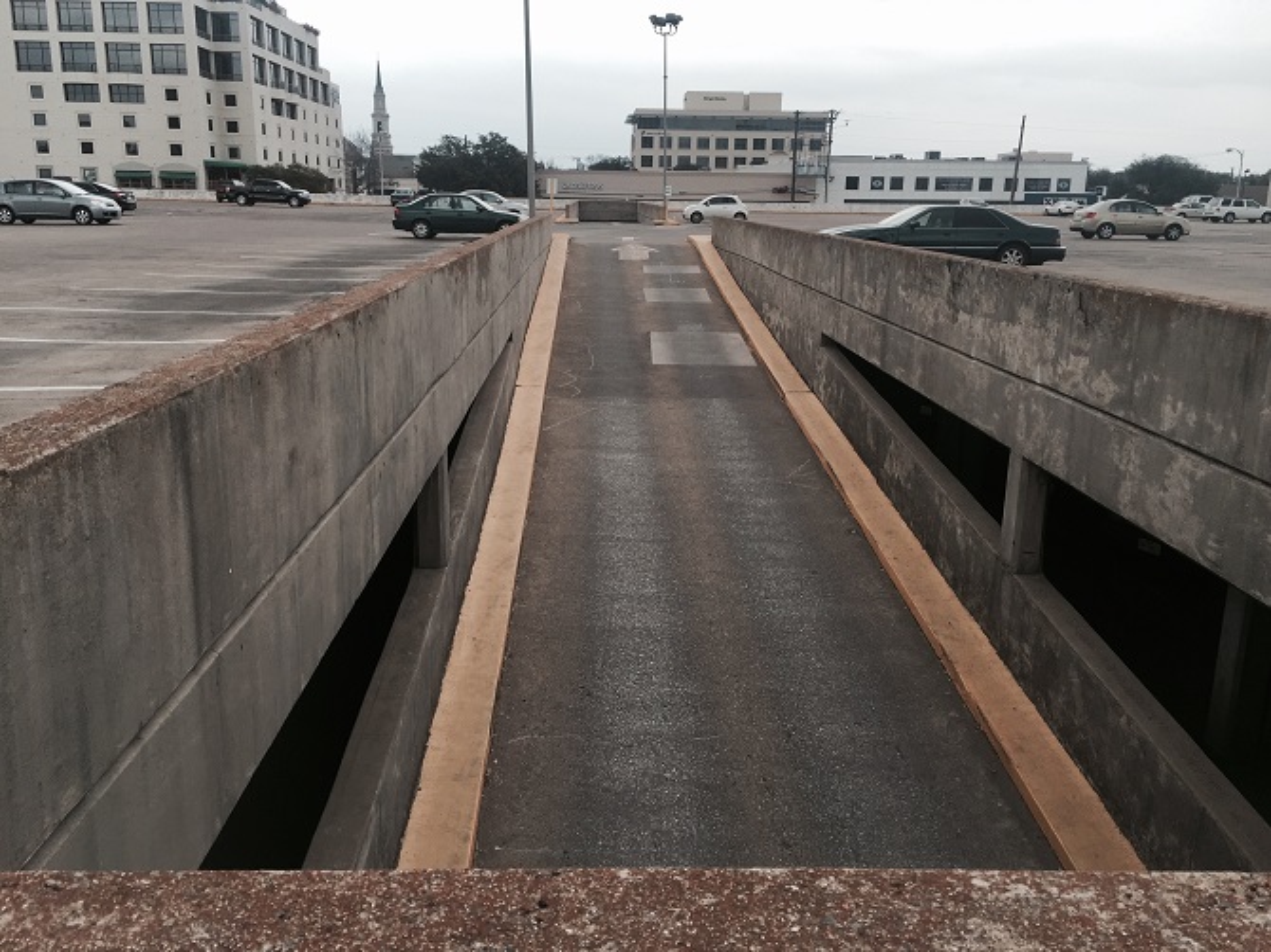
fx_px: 1064
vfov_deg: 48.2
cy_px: 476
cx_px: 636
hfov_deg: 61.7
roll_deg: -1.0
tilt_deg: -13.9
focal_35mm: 29
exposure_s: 1/549
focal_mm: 4.15
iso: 32
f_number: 2.2
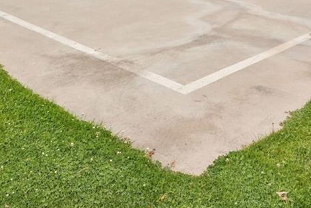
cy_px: -101
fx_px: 441
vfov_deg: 22.1
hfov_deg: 38.8
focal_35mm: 51
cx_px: 181
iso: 800
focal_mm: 10
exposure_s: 1/1600
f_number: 8
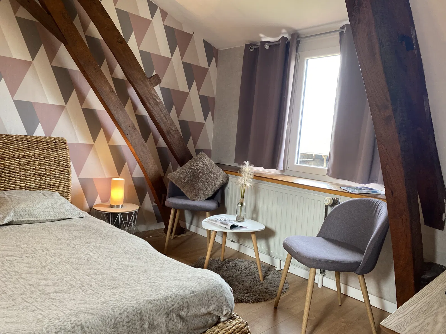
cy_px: 167
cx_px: 223
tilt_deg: -5.2
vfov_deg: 53.1
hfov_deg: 67.3
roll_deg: -4.0
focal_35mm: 26
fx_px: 335
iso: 125
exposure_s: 1/50
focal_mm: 4.25
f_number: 1.8
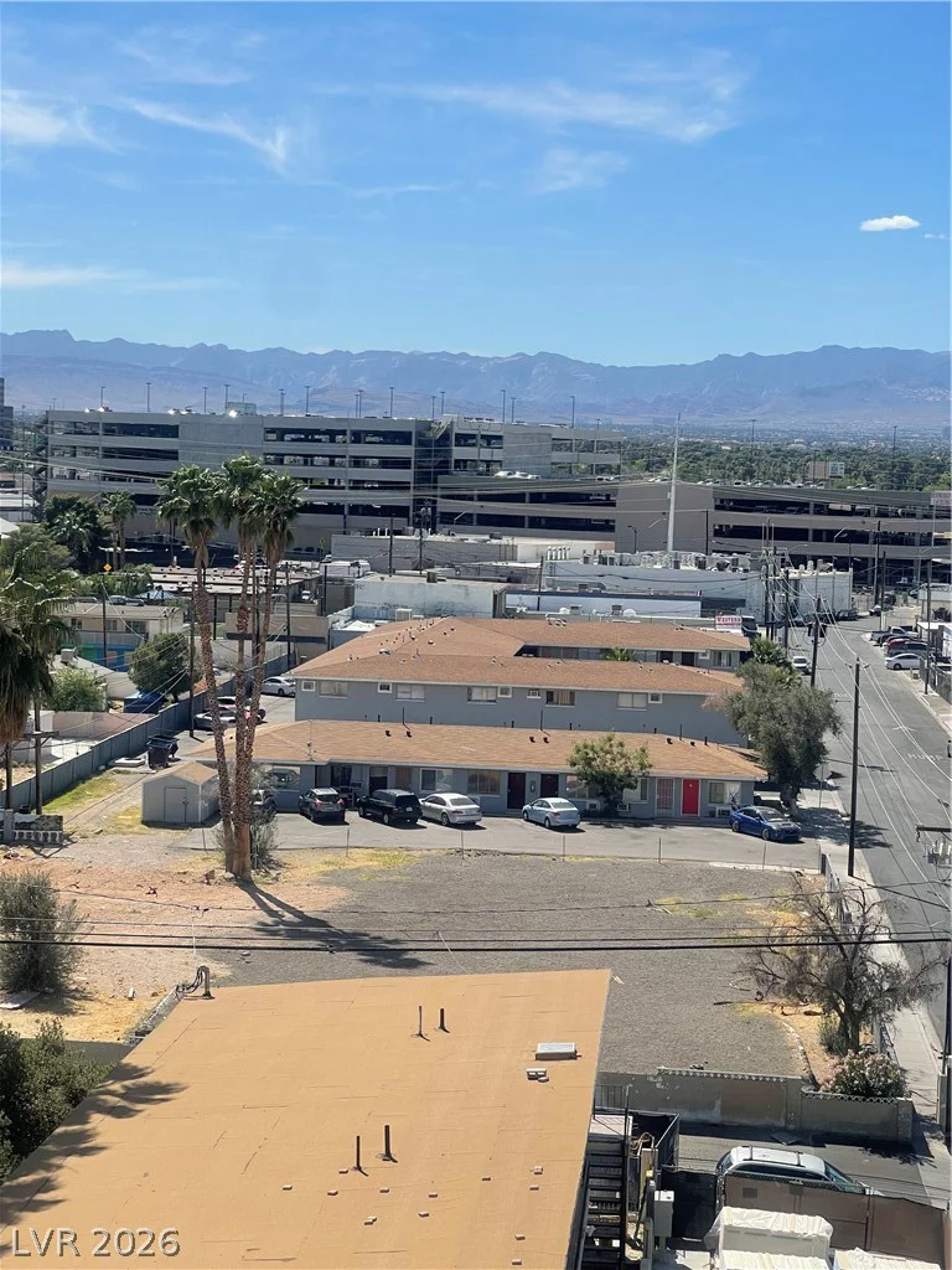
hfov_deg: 22.9
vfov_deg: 30.3
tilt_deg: -3.4
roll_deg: -2.1
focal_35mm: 64
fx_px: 2347
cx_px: 476
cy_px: 635
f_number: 2.2
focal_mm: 7.5
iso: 20
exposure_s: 1/1575
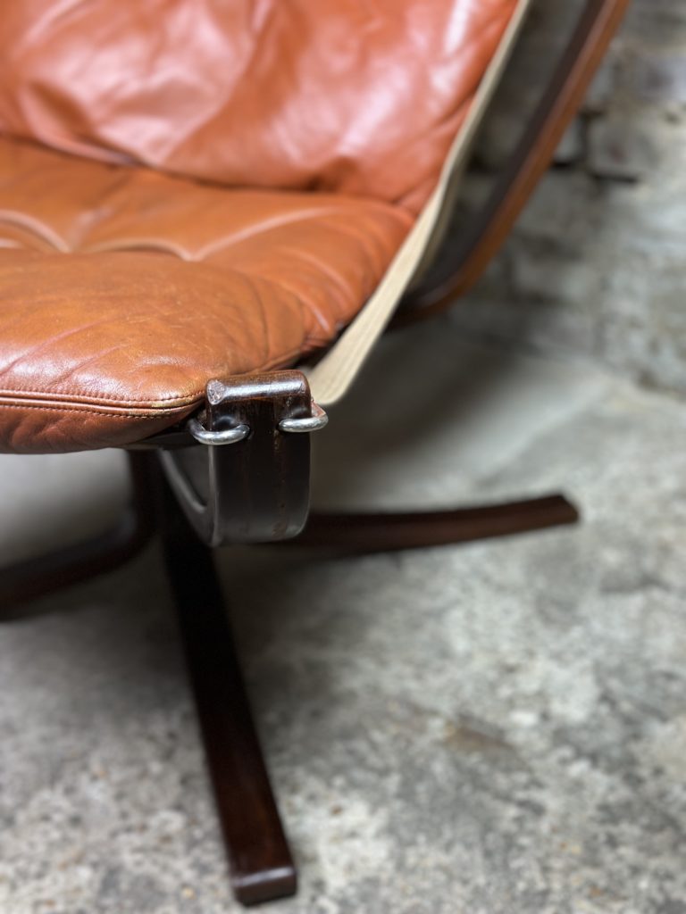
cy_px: 457
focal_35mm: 48
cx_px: 343
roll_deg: +2.9
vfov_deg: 39.7
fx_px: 1268
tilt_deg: -29.4
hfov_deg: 30.3
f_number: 1.78
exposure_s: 1/50
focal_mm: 6.86
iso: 320
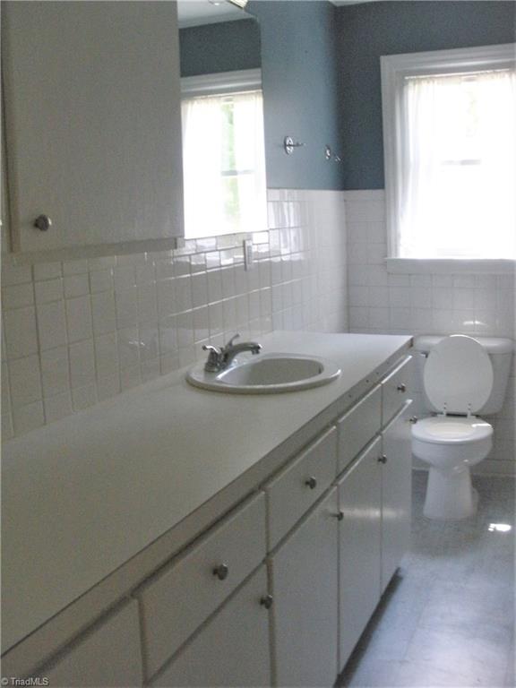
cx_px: 258
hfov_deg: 39.7
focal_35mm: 36
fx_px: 716
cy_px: 344
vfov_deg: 51.4
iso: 400
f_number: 3.5
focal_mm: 6.3
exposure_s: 1/42.4
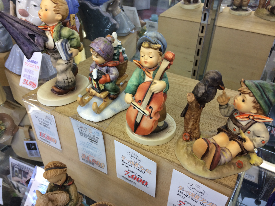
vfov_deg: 48.2
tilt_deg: -37.5
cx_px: 138
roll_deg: -2.2
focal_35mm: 29
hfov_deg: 61.7
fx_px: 230
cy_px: 103
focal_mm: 4.15
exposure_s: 1/50
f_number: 2.2
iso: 32
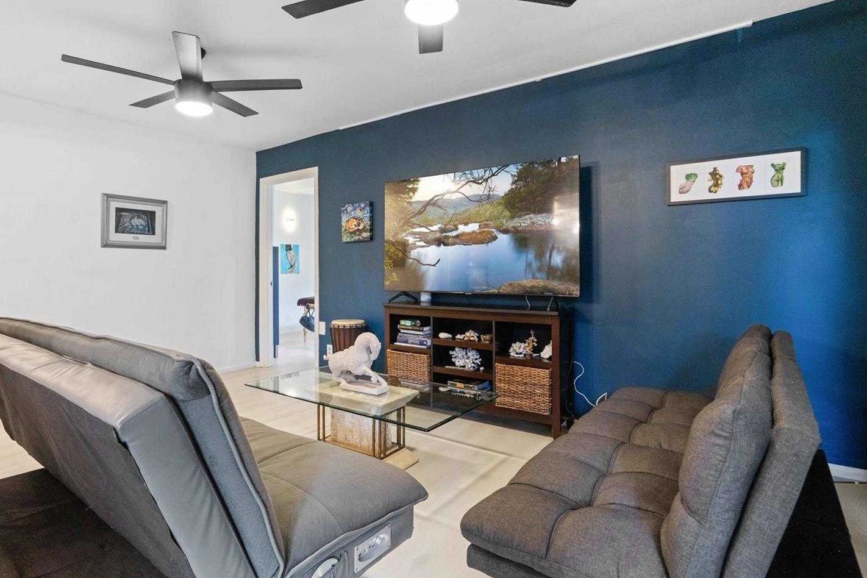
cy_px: 297
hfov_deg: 89.9
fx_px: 433
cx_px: 410
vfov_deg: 67.4
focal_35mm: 18
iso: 1000
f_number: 8
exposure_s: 1/15
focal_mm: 16
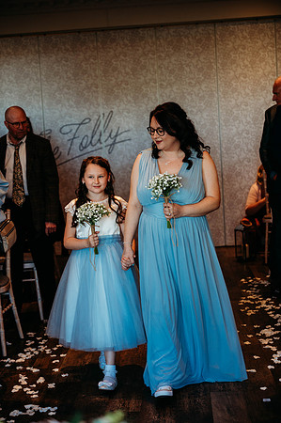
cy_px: 212
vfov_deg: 32.9
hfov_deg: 22.2
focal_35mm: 61
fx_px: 716
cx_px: 140
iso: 1100
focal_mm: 61
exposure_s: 1/200
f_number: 2.8
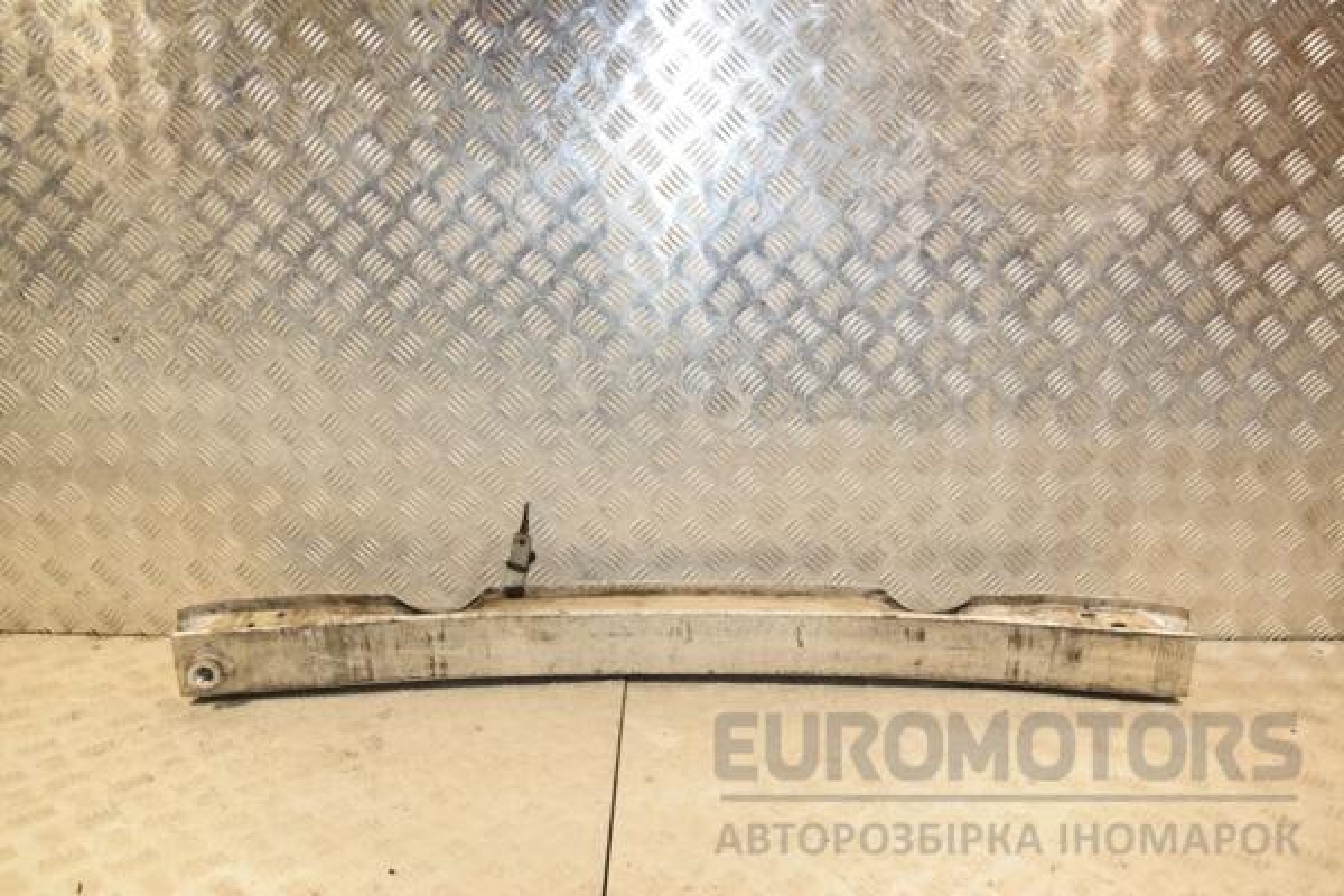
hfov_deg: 59.5
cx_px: 672
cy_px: 448
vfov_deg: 41.7
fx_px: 1176
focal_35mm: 32
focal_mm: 21
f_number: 6.3
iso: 800
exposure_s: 1/200
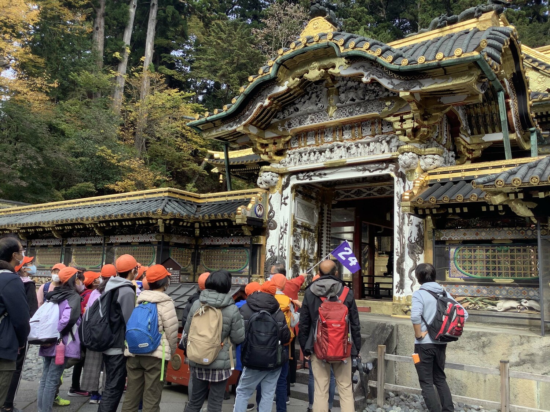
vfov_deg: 45.4
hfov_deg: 58.4
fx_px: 493
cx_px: 275
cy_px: 206
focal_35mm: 31
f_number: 2.4
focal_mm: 3.3
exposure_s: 1/199
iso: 25
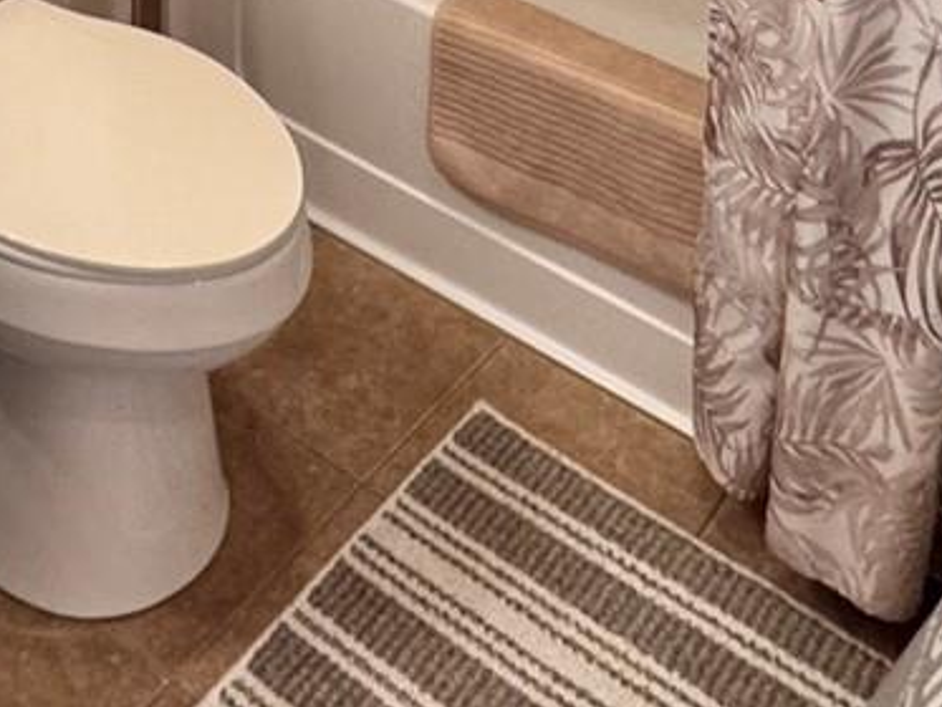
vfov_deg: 18.9
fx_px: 1633
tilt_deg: -11.6
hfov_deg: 31.7
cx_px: 253
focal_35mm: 60
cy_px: -561
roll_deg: -1.9
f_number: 2.2
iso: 200
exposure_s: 1/60
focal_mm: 2.22
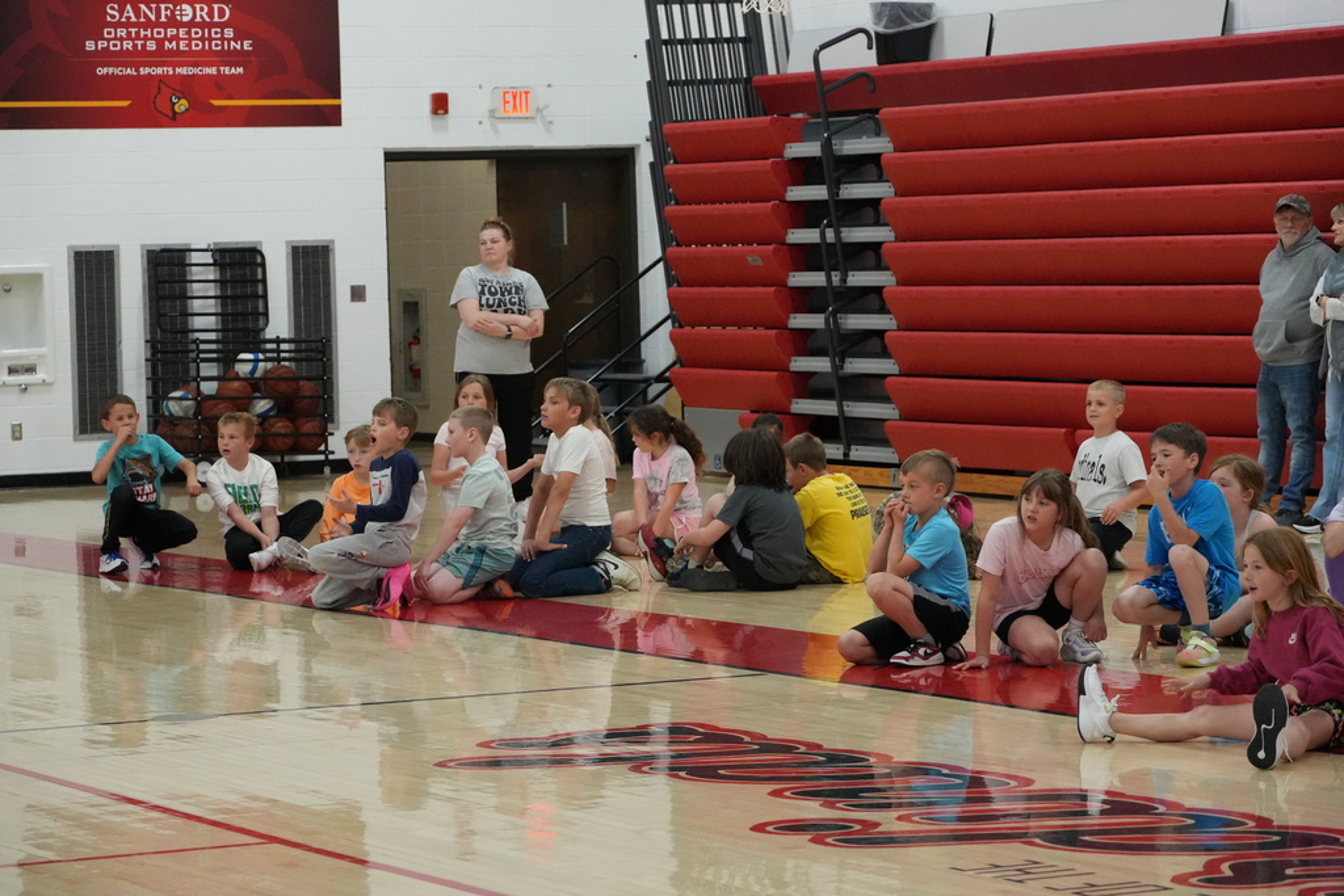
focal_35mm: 116
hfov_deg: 17.7
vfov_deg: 11.9
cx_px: 672
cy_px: 448
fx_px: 4312
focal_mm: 77
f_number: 5.6
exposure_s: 1/400
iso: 5000
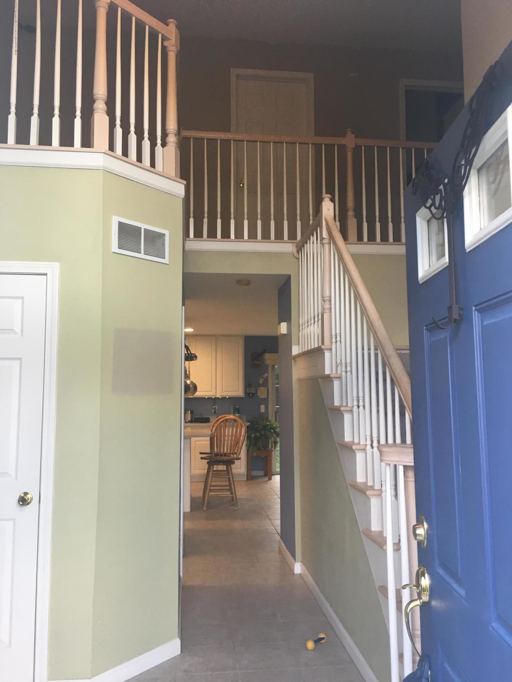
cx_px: 256
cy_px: 341
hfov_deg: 48.2
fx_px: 572
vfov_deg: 61.7
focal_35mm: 29
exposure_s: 1/30
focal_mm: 4.15
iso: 25
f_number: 2.2
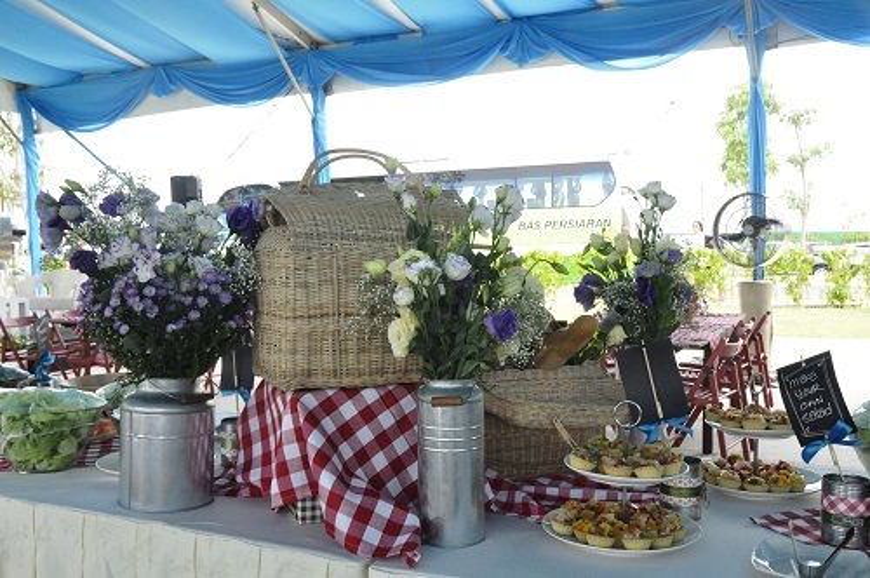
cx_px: 435
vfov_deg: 39.9
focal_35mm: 33
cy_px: 289
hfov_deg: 57.3
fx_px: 796
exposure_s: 1/500
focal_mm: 22
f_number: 11
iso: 3200
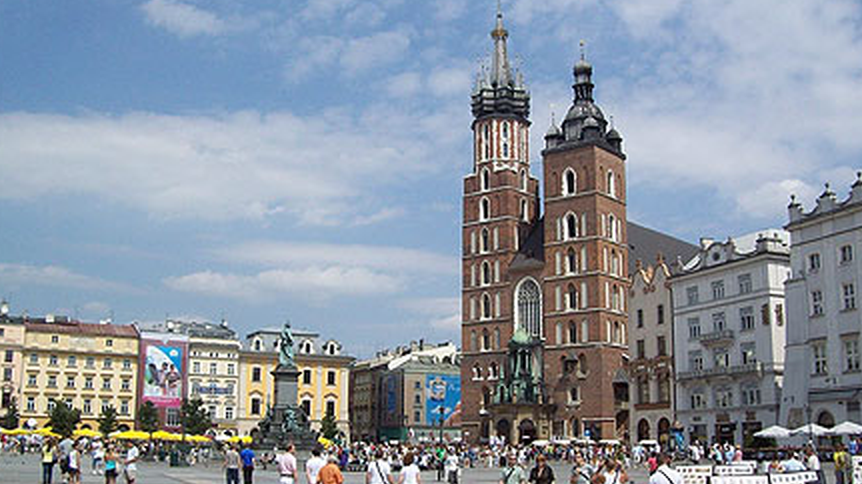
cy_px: 230
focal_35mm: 41
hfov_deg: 49.4
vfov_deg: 29.0
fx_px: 937
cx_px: 438
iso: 80
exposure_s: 1/988
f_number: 4.8
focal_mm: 6
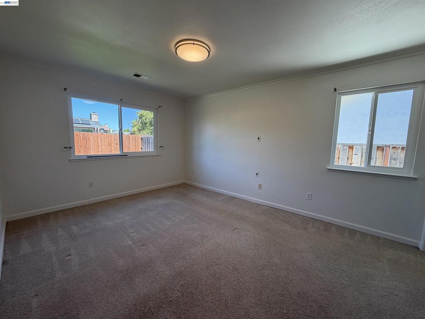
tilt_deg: -5.8
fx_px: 172
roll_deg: -0.4
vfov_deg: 85.7
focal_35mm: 14
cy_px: 160
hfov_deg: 102.1
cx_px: 212
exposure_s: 1/120
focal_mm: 2.22
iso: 100
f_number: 2.2
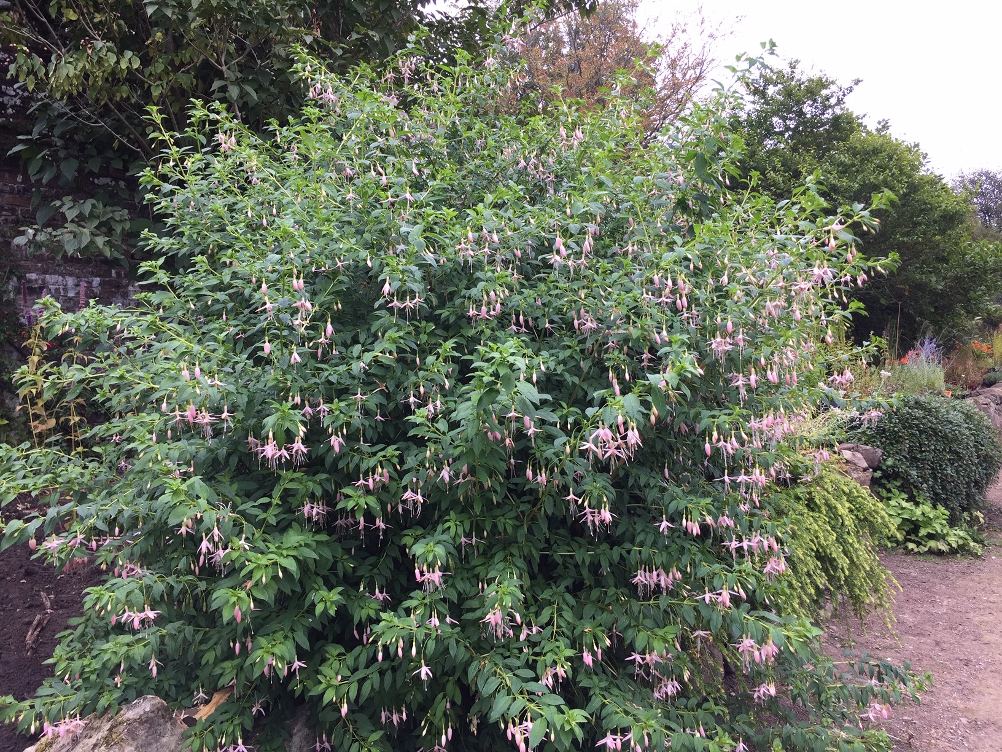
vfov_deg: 48.2
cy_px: 376
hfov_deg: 61.7
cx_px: 501
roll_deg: +2.4
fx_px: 839
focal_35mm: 29
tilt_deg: -0.5
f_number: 2.2
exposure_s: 1/102
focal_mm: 4.15
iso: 32
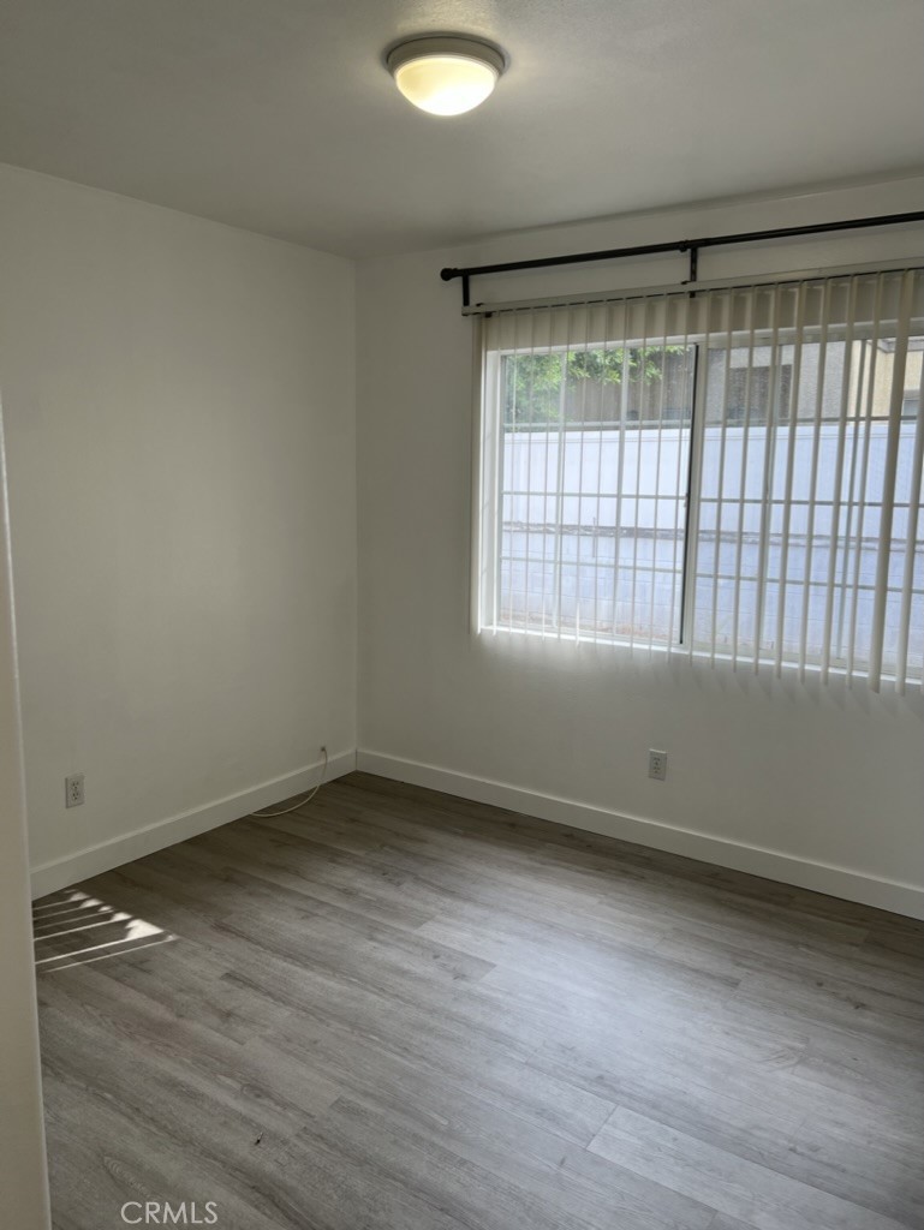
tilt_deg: -8.6
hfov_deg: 53.1
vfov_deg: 67.3
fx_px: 925
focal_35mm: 26
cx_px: 462
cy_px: 615
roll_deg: +0.2
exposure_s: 1/164
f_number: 1.5
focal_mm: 5.7
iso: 40
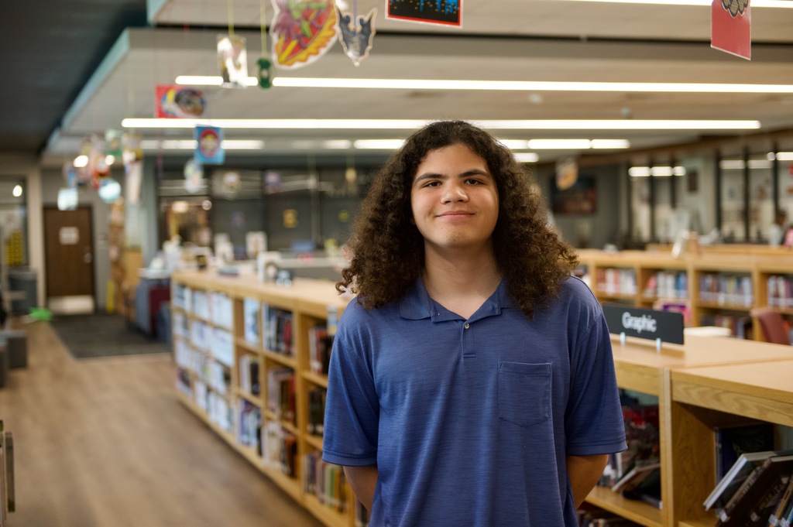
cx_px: 396
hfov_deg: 36.3
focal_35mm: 55
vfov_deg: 24.6
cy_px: 264
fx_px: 1211
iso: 1600
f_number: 2.8
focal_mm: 55
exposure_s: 1/320
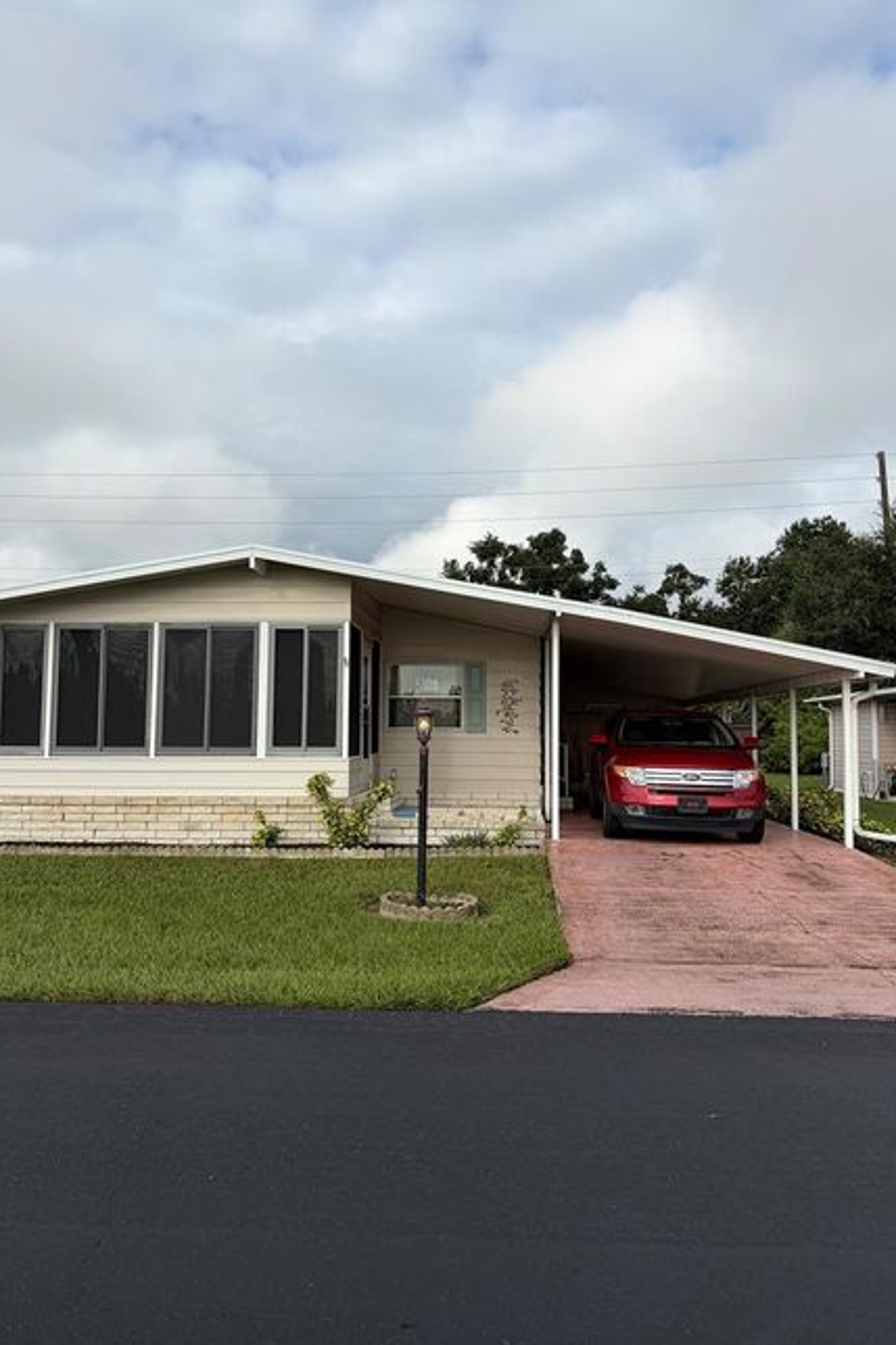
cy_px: 663
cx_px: 437
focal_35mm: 28
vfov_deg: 65.5
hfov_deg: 46.4
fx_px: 1046
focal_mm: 5.96
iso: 50
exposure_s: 1/4065
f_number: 1.6
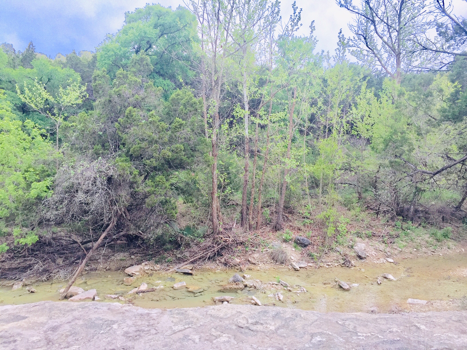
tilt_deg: -4.1
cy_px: 175
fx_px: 391
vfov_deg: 48.2
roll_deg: -0.8
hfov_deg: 61.7
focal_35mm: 29
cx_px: 234
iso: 32
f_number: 2.2
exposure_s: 1/158
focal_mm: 4.15
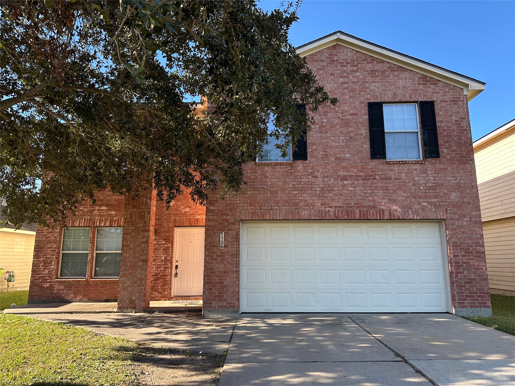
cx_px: 258
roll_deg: -0.7
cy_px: 193
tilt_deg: +10.8
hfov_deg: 71.6
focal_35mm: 24
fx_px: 357
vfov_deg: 56.8
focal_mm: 6.86
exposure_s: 1/894
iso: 80
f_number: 1.78
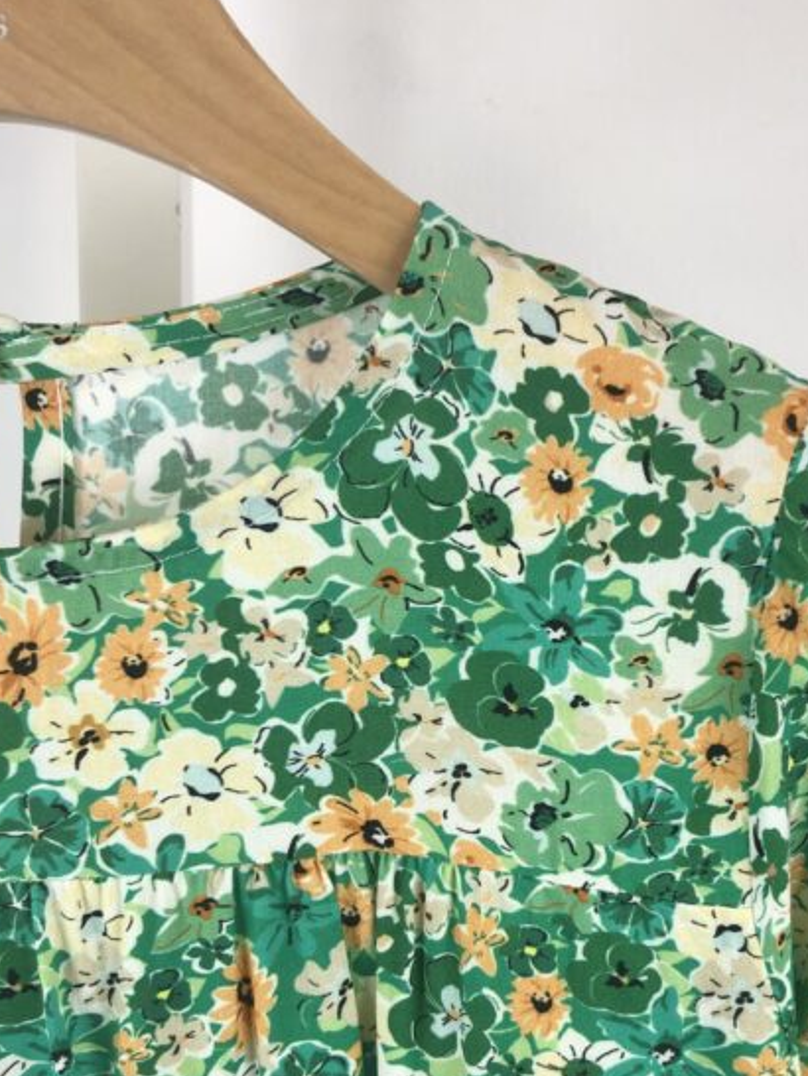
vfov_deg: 45.3
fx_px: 1275
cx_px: 528
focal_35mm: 41
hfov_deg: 34.9
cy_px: 682
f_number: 1.8
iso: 25
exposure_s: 1/100
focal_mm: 3.99
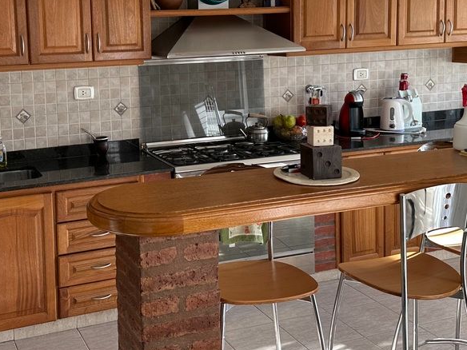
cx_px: 171
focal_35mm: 51
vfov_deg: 28.1
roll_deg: +2.6
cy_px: 86
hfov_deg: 37.2
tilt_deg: -4.7
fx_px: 688
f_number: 1.78
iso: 80
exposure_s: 1/121
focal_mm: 6.86
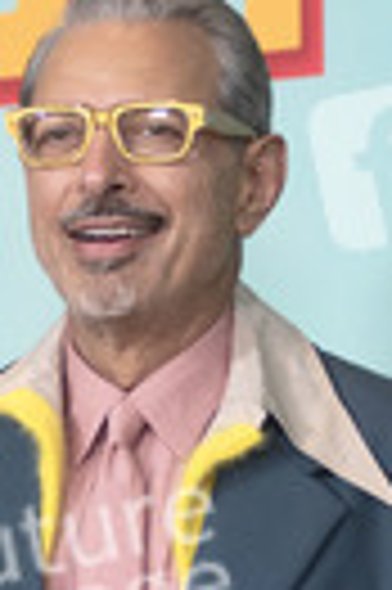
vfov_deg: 8.3
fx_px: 4012
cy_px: 820
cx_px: 131
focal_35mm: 245
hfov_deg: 5.6
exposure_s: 1/640
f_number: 2.8
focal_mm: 80
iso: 1600
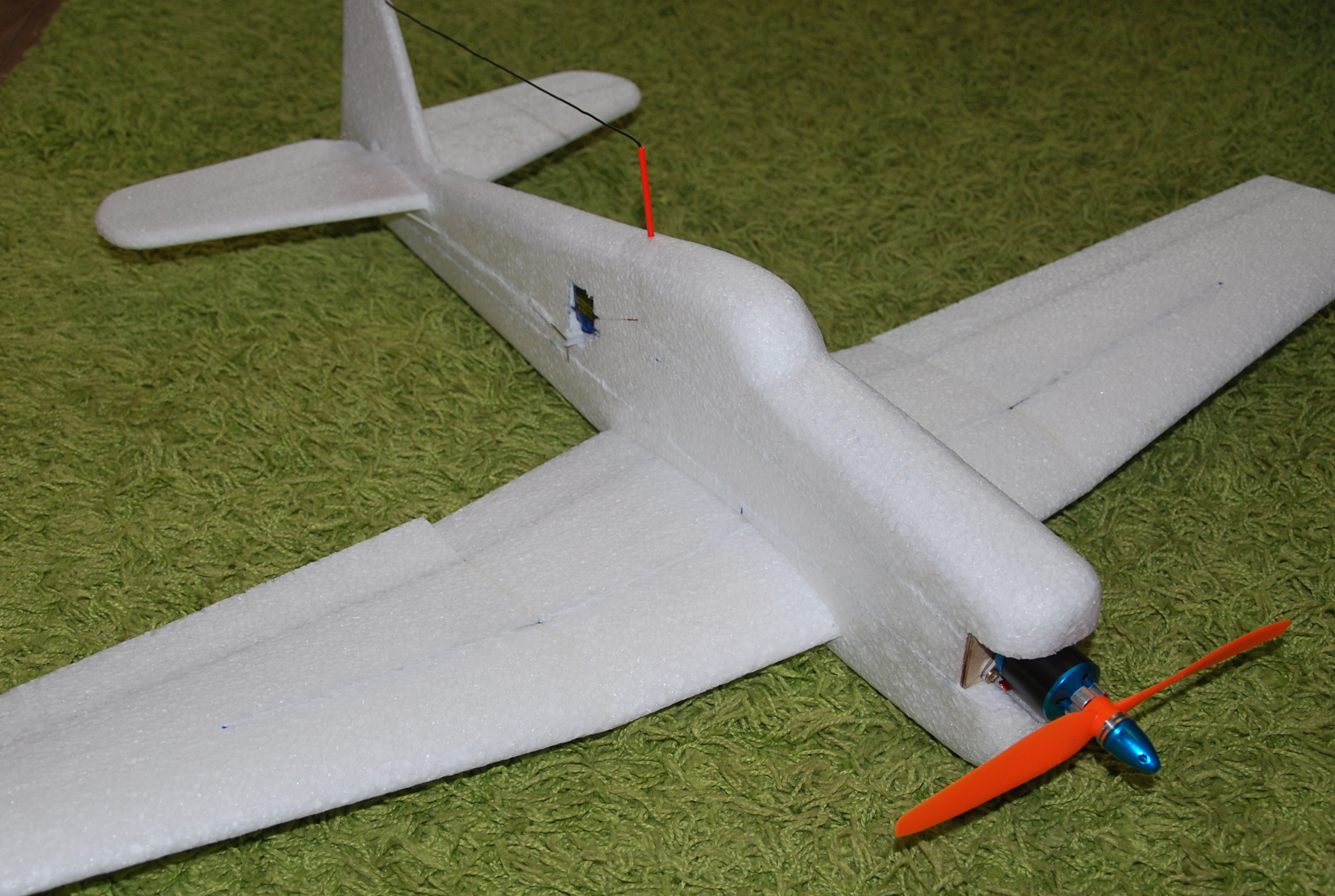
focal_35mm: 48
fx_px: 1783
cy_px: 482
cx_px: 630
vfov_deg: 28.2
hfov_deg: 41.0
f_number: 4
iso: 200
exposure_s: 1/60
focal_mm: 26
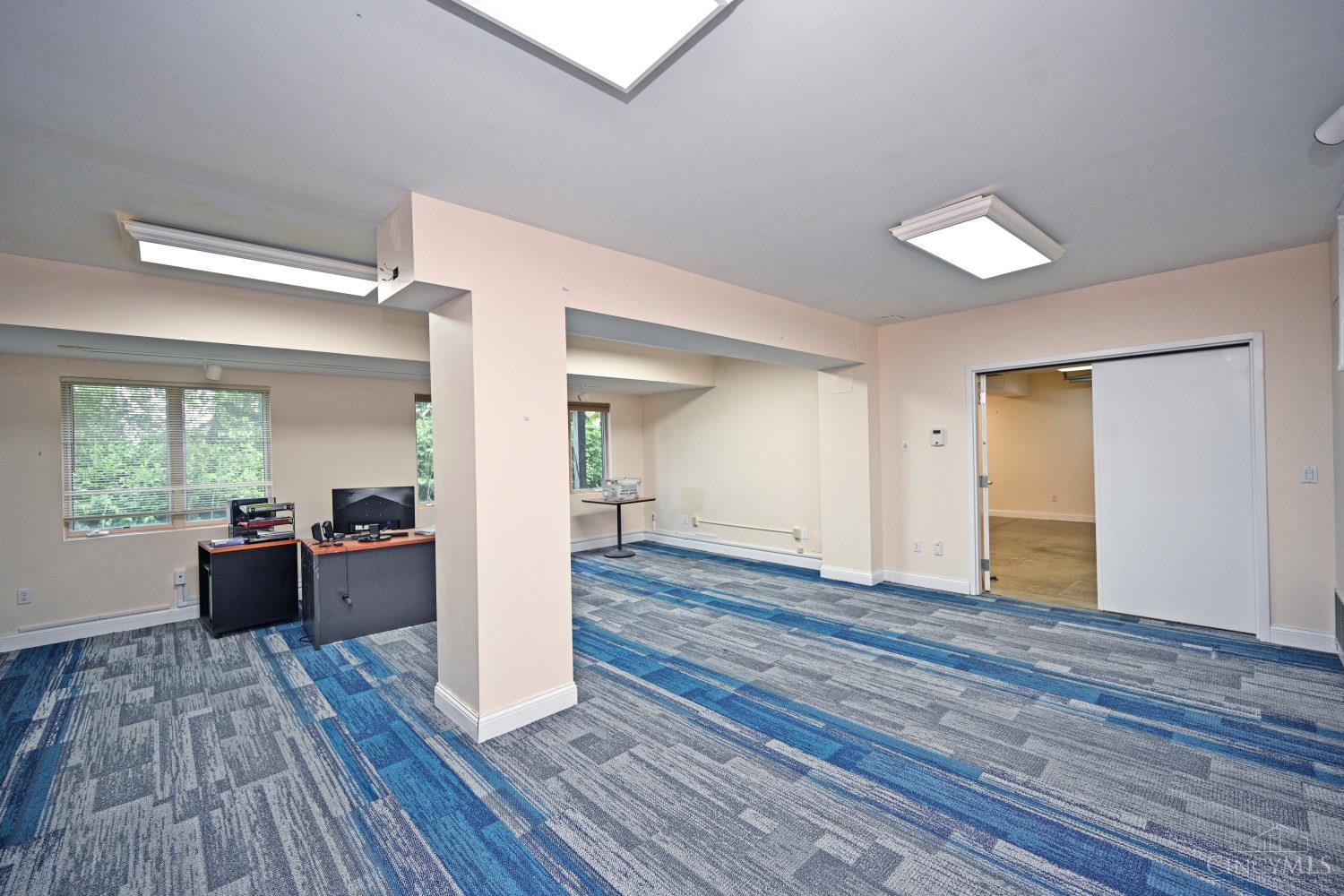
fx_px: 523
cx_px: 672
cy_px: 448
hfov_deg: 104.3
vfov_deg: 81.2
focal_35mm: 14
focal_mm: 14
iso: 640
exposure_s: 1/60
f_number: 4
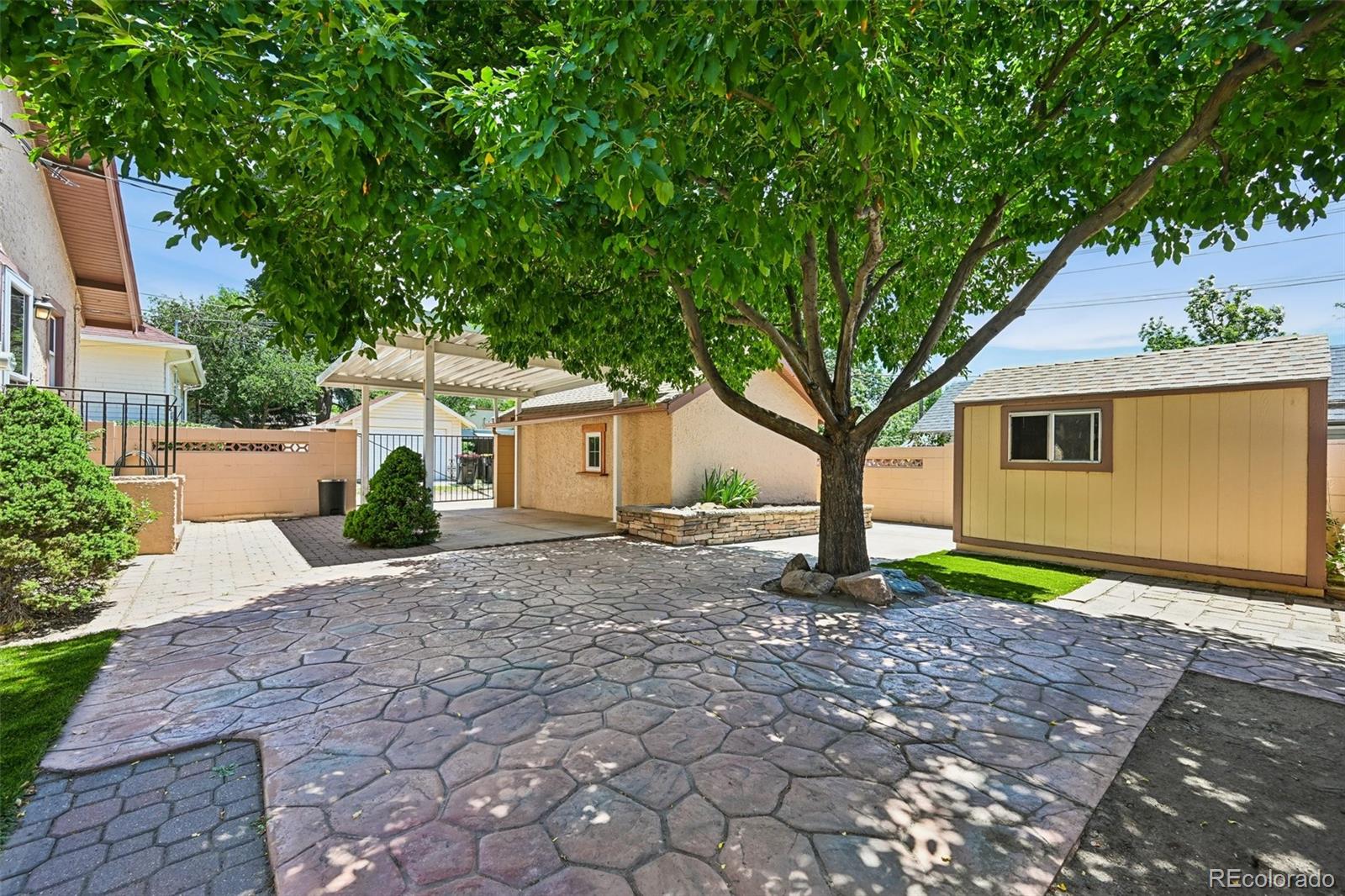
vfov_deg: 81.2
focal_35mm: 14
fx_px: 523
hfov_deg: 104.3
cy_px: 448
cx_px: 672
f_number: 10
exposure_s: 1/20
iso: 64
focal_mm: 14
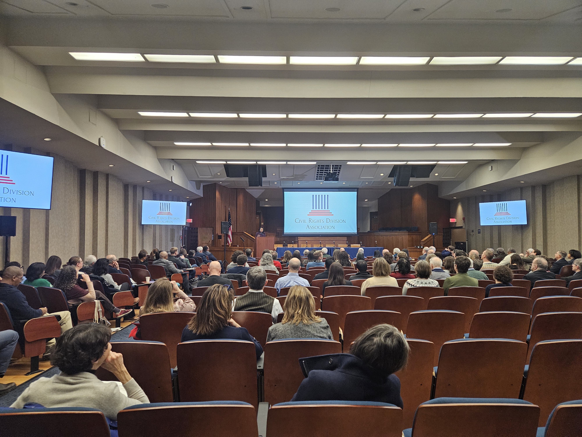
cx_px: 291
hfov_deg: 73.9
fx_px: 387
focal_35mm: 23
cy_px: 218
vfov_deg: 58.9
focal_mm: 5.4
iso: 500
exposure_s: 1/120
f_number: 1.8
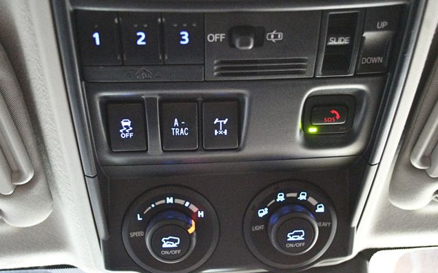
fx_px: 477
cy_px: 132
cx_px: 220
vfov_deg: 32.0
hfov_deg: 49.3
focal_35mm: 40
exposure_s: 1/15
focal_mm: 26
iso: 12800
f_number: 4.2
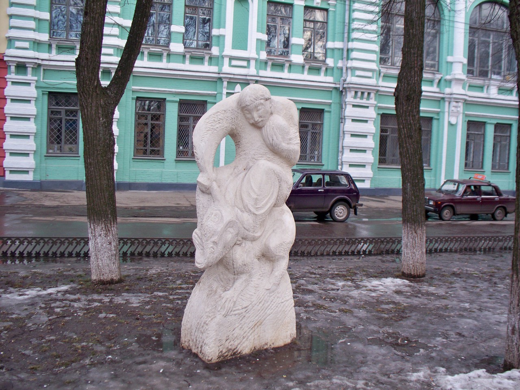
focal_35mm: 35
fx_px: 526
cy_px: 195
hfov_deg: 52.6
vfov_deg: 40.7
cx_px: 260
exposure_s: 1/100
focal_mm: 7.54
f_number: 2.8
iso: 80
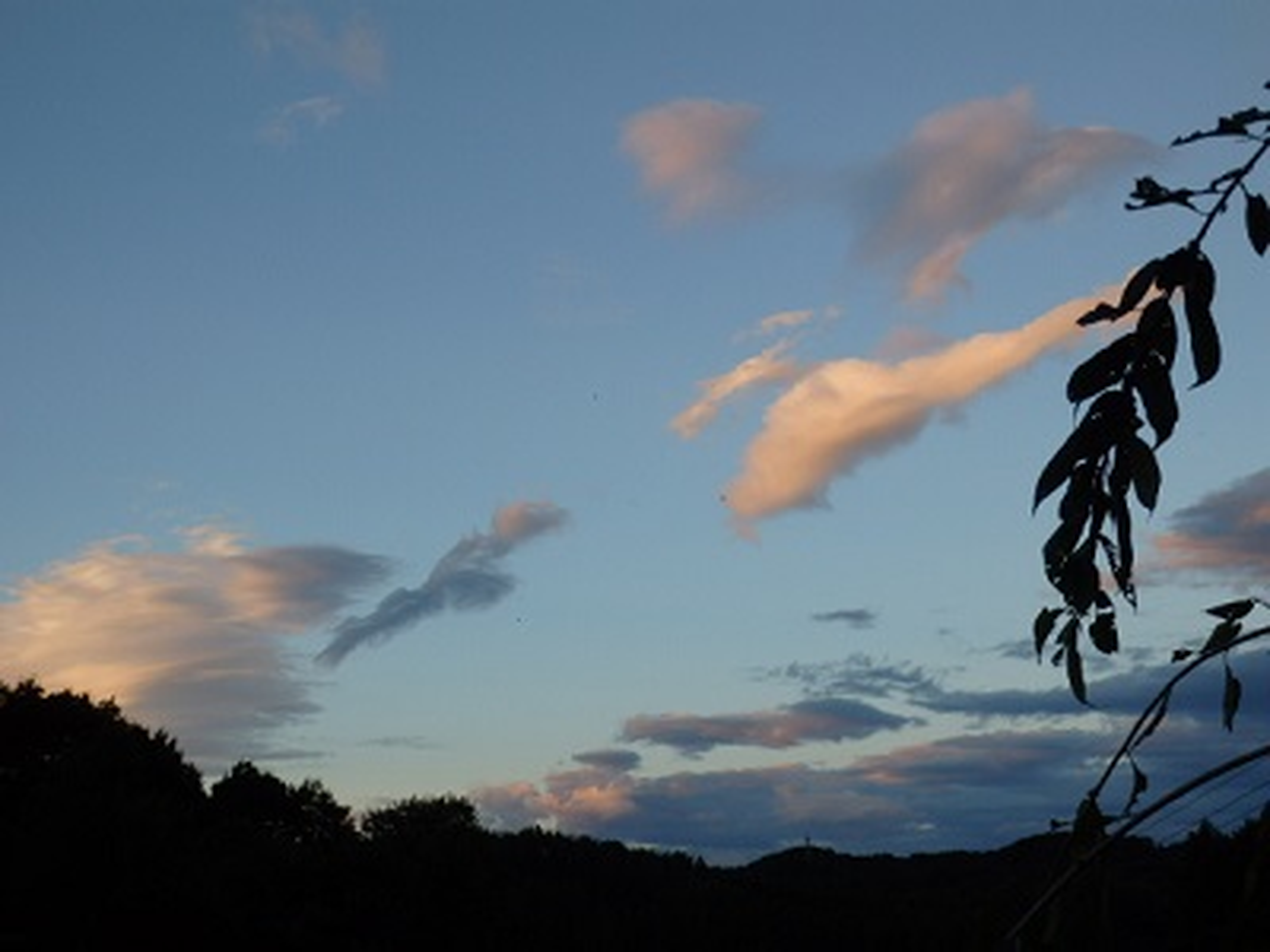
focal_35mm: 45
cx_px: 635
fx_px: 1651
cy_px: 476
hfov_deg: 42.1
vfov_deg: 32.2
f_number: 3.8
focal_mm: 8
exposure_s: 1/125
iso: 100
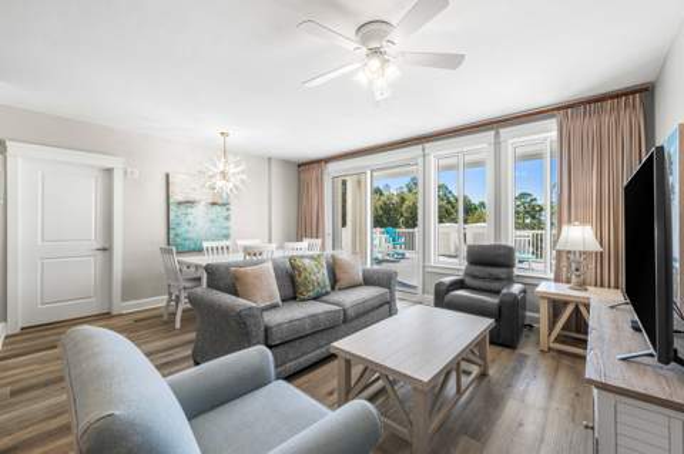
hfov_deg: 100.4
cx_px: 342
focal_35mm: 15
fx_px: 285
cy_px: 227
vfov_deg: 77.2
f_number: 7.1
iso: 125
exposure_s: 1/8
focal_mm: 15
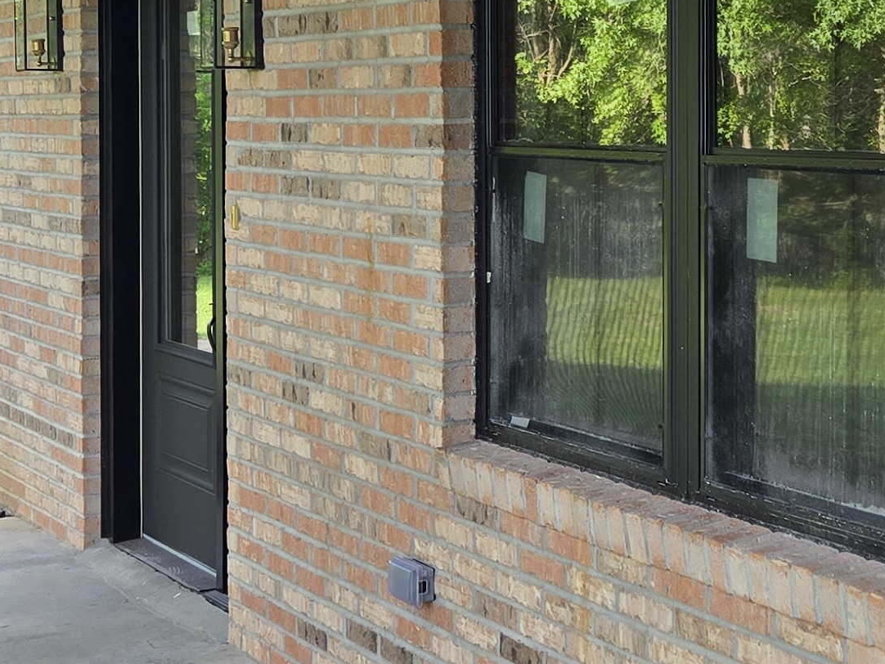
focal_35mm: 85
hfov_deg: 22.9
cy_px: 150
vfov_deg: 17.3
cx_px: 626
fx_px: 2174
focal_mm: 5.4
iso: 25
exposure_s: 1/206
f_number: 1.8
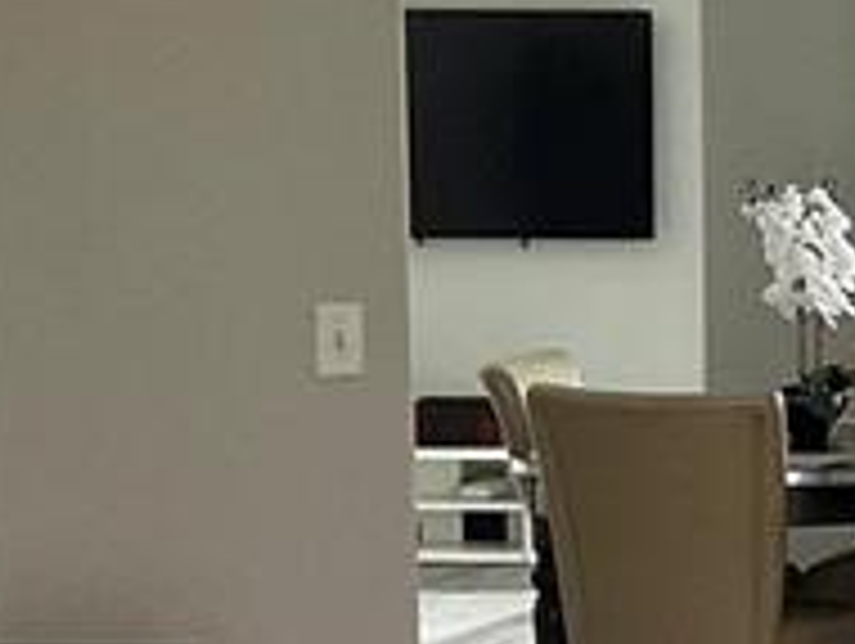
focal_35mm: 156
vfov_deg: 9.5
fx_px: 3858
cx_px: 1557
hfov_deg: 11.7
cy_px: 468
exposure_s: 1/60
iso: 80
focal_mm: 3
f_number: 1.8
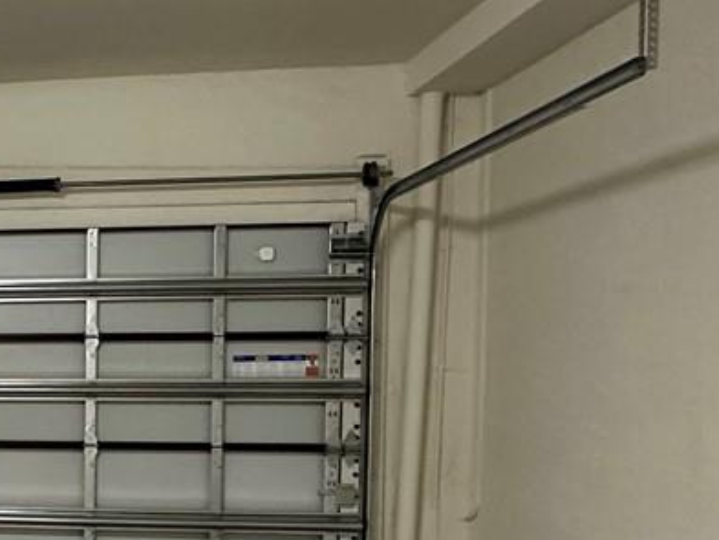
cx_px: -196
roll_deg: +0.6
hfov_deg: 28.3
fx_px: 1184
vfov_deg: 25.3
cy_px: 425
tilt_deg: -3.2
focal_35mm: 57
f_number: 2.2
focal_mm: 2.22
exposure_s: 1/60
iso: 400
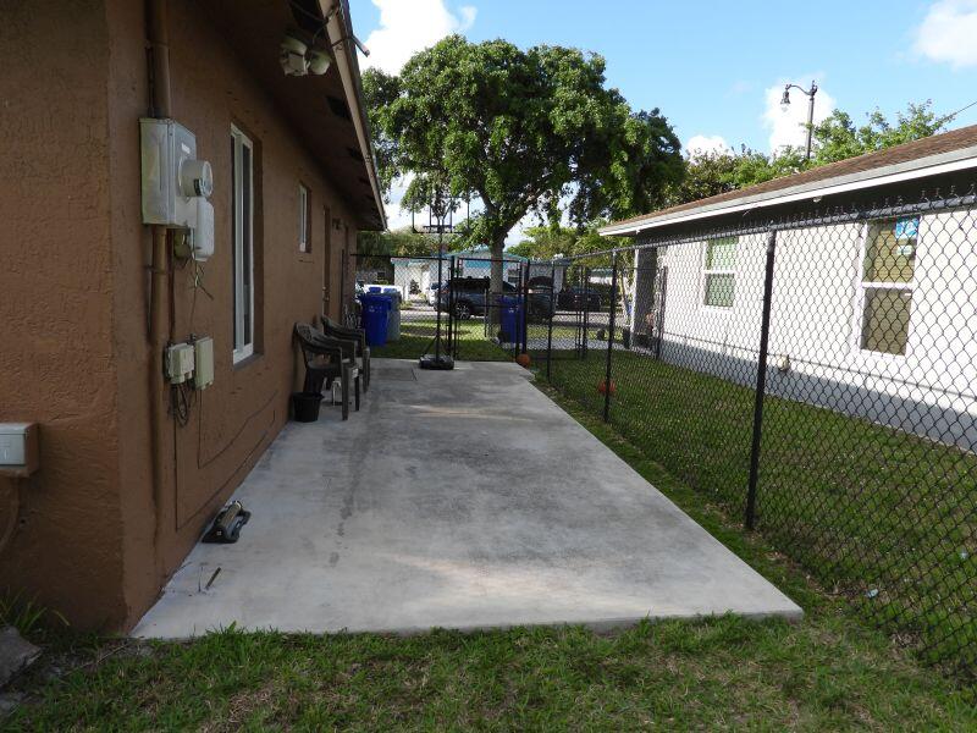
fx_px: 677
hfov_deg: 71.6
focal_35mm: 24
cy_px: 366
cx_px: 488
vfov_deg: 56.8
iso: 100
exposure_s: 1/800
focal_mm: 4.3
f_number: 2.8
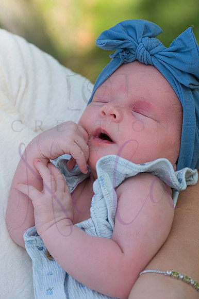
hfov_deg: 13.5
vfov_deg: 20.2
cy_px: 150
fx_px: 838
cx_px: 100
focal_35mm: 101
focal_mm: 101
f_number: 7.1
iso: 400
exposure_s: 1/320
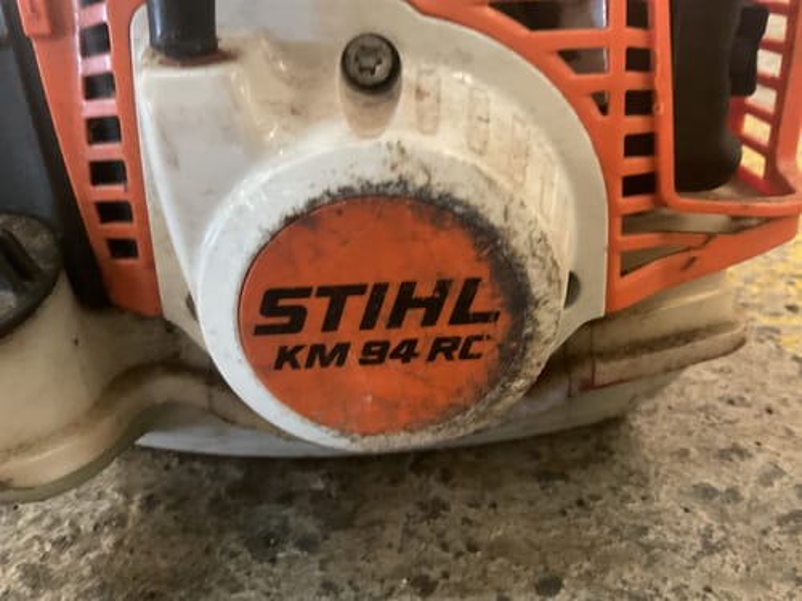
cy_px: 300
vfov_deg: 48.2
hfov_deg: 61.7
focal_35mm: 29
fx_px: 672
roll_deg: +3.4
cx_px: 401
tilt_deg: -33.2
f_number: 1.8
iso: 400
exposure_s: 1/25
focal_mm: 3
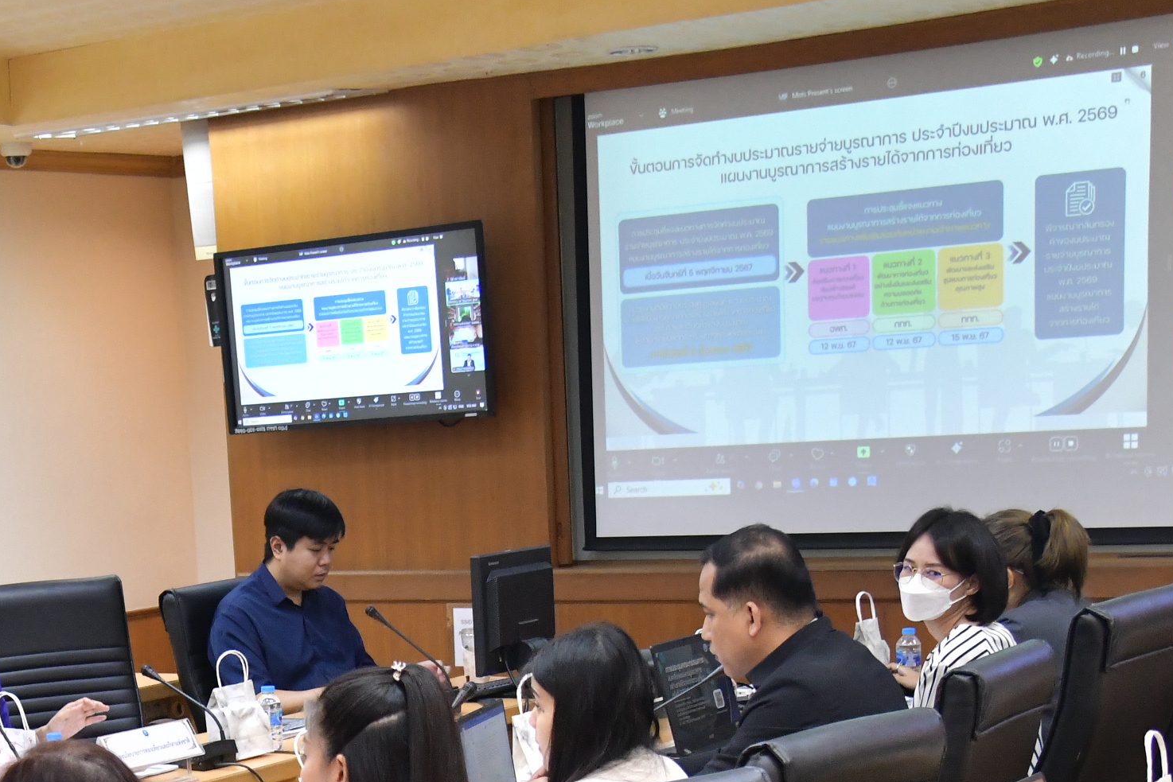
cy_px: 951
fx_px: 2737
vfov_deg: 15.6
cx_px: 125
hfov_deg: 23.6
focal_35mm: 84
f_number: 4
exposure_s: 1/200
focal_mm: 30
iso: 2000
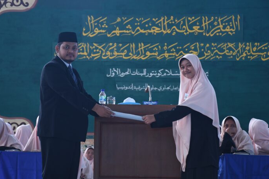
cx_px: 129
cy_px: 93
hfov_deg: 17.5
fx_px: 874
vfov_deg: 11.7
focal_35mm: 117
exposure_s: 1/100
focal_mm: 70
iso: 1000
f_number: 5.6
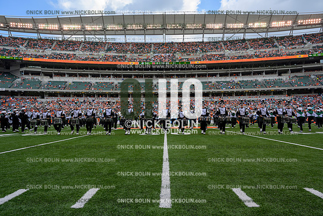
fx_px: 224
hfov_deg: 71.5
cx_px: 161
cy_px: 107
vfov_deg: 51.3
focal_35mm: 25
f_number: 7.1
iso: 80
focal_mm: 24
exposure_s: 1/125
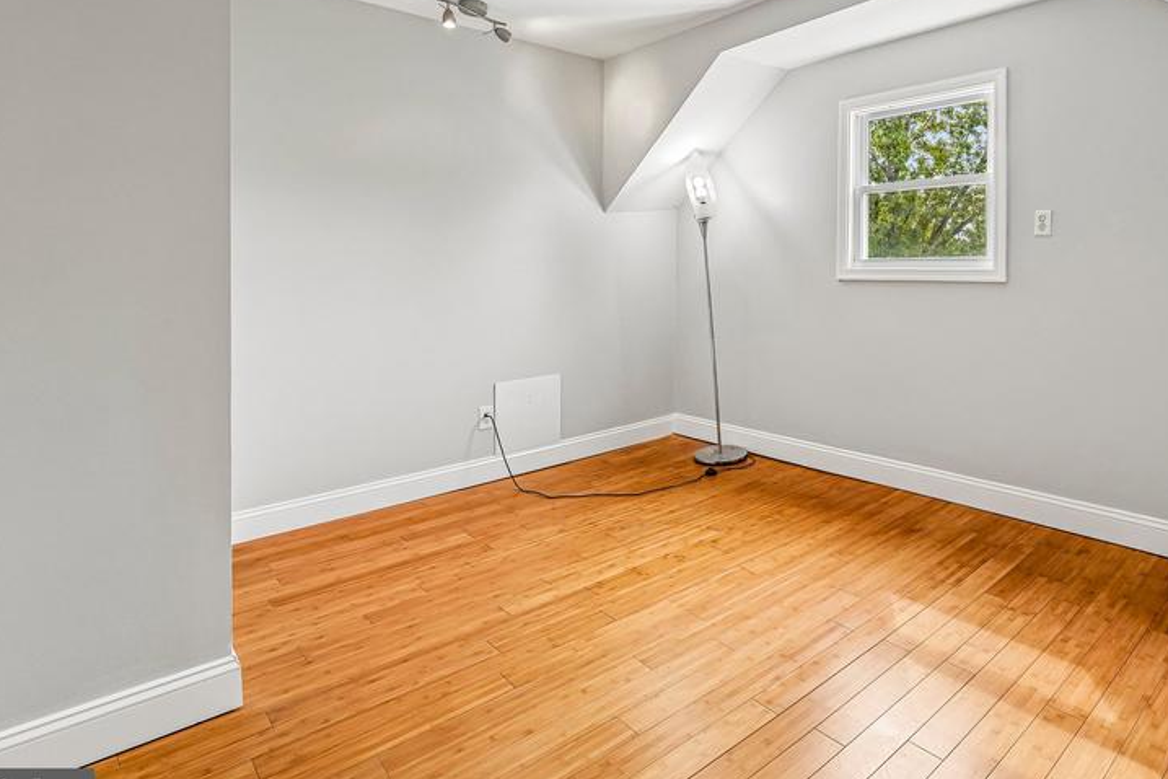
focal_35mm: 20
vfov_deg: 60.7
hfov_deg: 82.0
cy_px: 271
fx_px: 649
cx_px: 748
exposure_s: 1/30
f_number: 8
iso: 500
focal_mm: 14
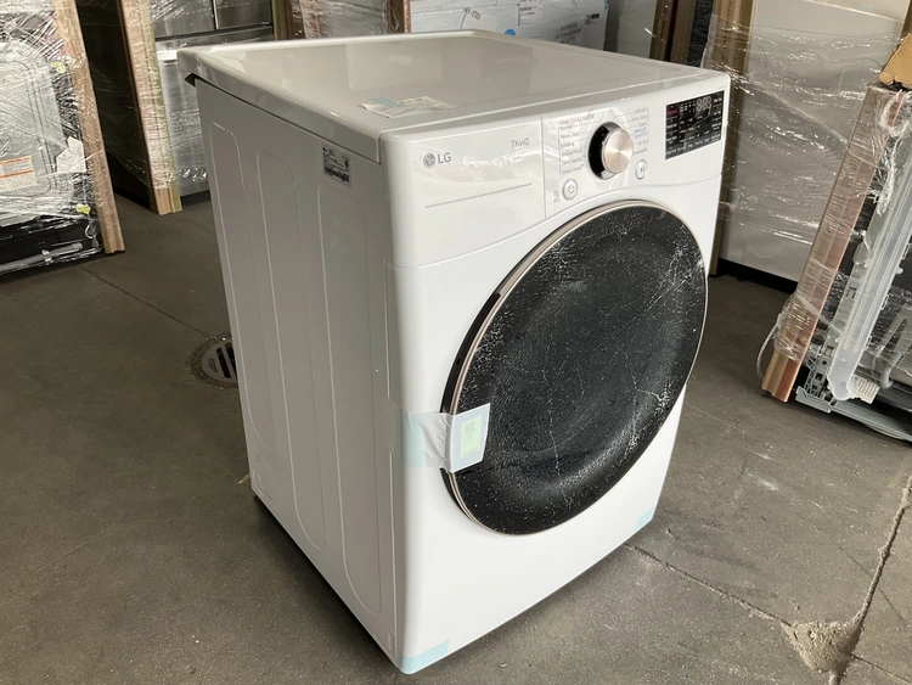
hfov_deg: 61.6
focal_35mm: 29
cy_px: 342
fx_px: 764
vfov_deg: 48.3
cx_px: 456
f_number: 1.8
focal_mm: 3
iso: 25
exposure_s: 1/122
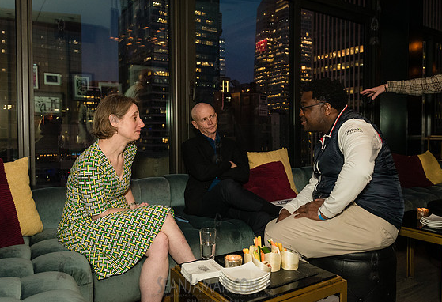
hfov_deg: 61.4
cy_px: 146
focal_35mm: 30
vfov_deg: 44.3
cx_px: 242
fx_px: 371
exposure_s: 1/250
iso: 4000
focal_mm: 26
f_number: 4
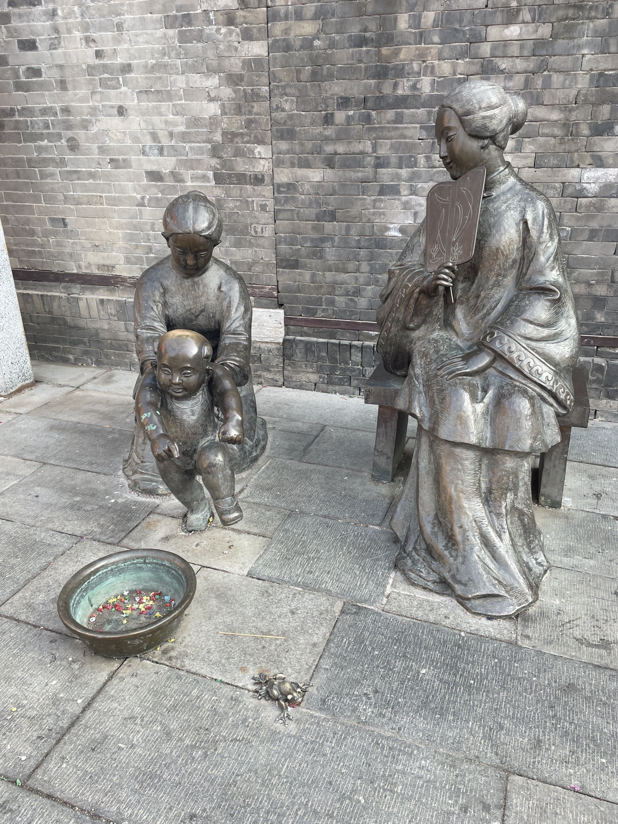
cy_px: 412
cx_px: 309
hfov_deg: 53.1
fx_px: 619
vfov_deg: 67.3
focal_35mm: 26
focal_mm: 4.2
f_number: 1.6
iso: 32
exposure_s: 1/182
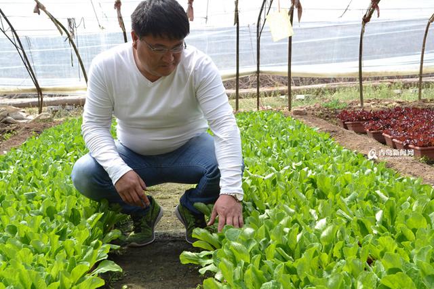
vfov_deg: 30.8
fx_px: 524
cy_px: 144
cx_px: 217
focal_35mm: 44
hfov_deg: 45.0
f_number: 8
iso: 400
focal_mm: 29
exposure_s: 1/250
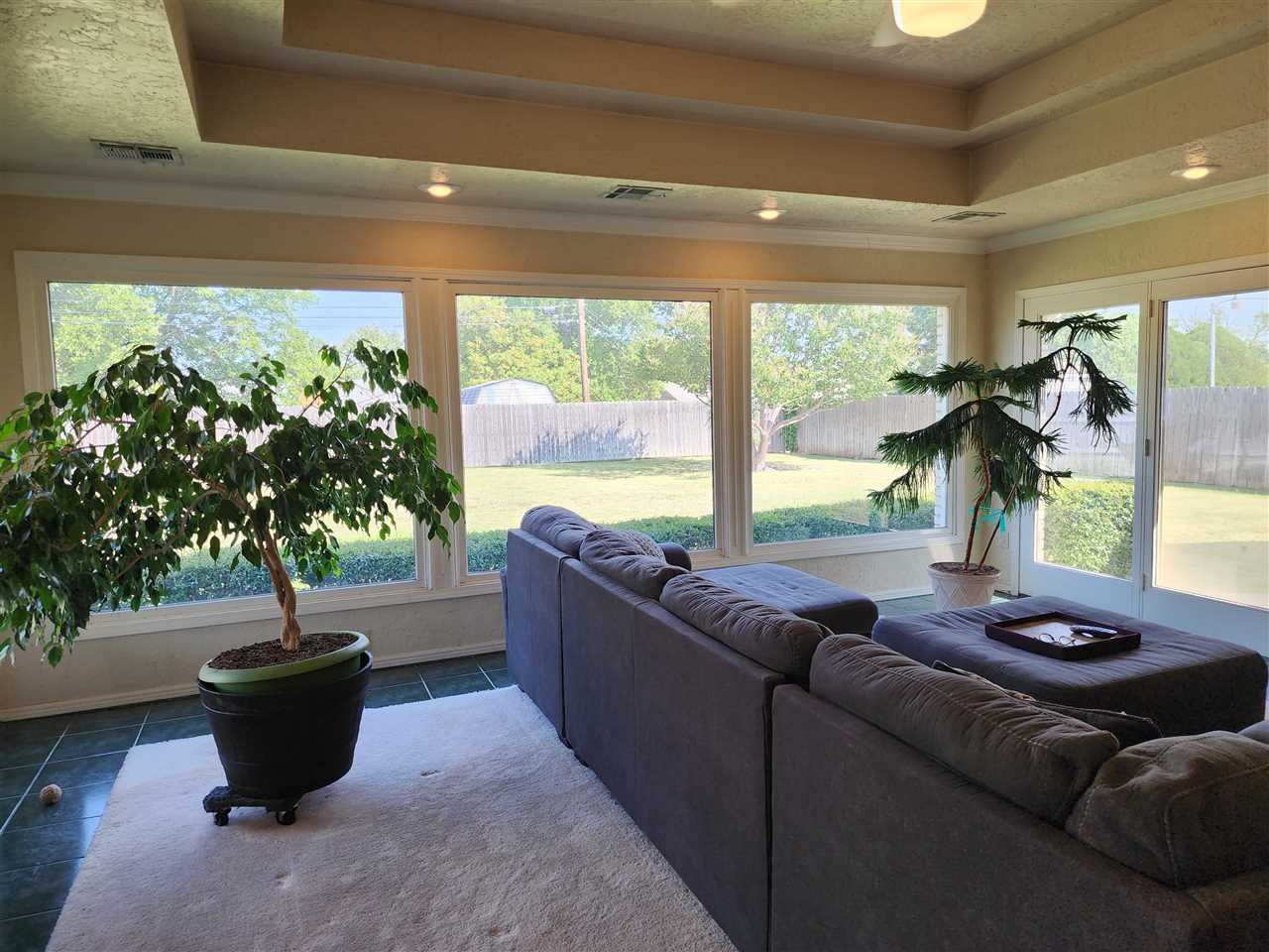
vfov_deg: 58.9
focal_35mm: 23
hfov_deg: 73.9
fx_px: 843
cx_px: 634
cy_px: 476
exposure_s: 1/180
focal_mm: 6.4
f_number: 1.8
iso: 50
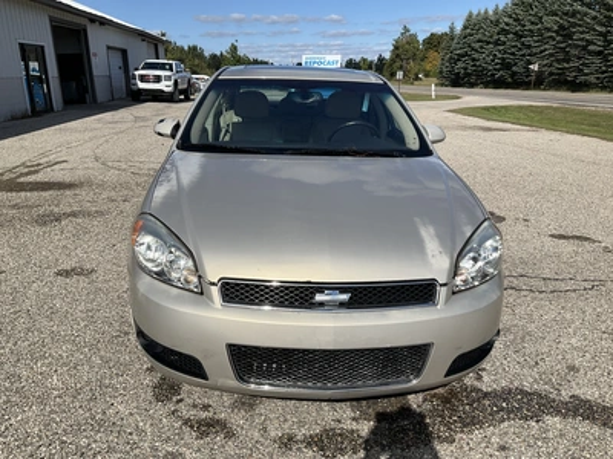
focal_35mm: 29
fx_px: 514
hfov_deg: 61.7
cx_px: 306
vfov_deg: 48.2
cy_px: 230
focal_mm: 3
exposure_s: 1/3125
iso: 25
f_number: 1.8
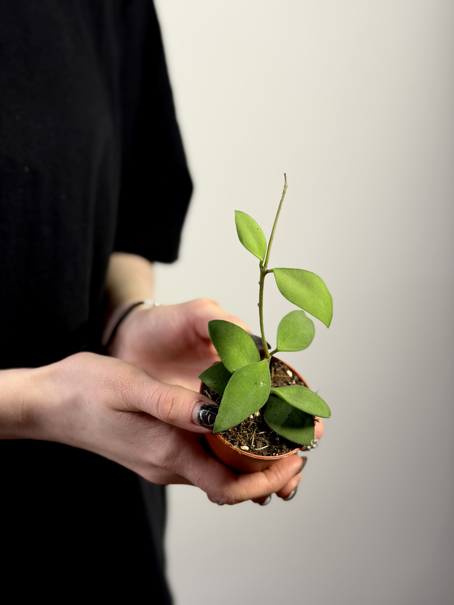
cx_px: 227
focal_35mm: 48
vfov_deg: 39.7
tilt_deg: -15.2
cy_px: 302
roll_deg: -1.9
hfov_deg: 30.3
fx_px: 839
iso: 64
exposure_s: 1/121
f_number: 1.78
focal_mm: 6.76
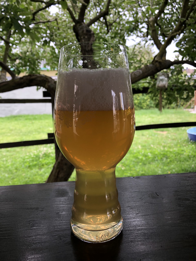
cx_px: 98
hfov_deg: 49.7
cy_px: 130
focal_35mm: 28
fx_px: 211
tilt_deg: -7.1
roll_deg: +1.3
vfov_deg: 63.4
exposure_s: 1/120
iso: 50
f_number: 1.8
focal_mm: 3.99
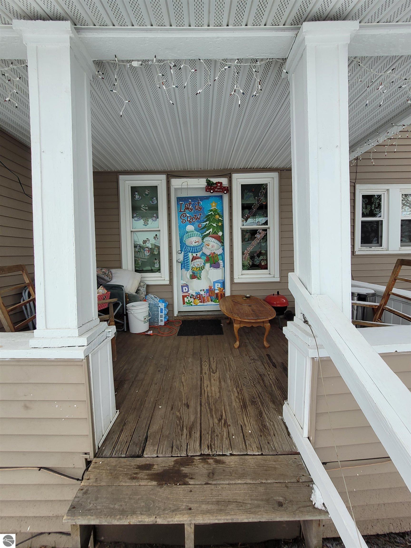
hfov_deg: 89.9
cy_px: 274
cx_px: 206
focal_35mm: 13
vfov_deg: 106.2
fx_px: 206
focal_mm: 1.74
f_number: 2.2
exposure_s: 1/120
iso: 50
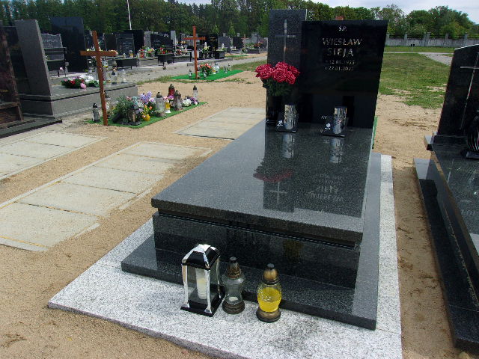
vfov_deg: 51.4
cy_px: 180
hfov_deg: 65.3
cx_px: 240
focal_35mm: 27
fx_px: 374
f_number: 10.4
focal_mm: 4.9
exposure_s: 1/90
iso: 80
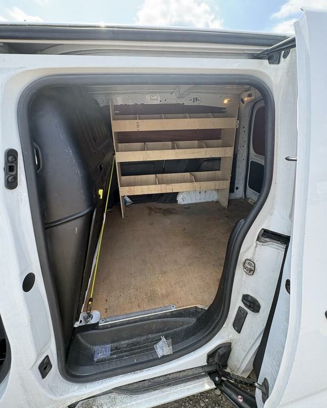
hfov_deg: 84.0
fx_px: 181
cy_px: 186
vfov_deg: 96.6
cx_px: 163
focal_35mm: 15
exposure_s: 1/160
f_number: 2.2
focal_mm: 2.22
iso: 64
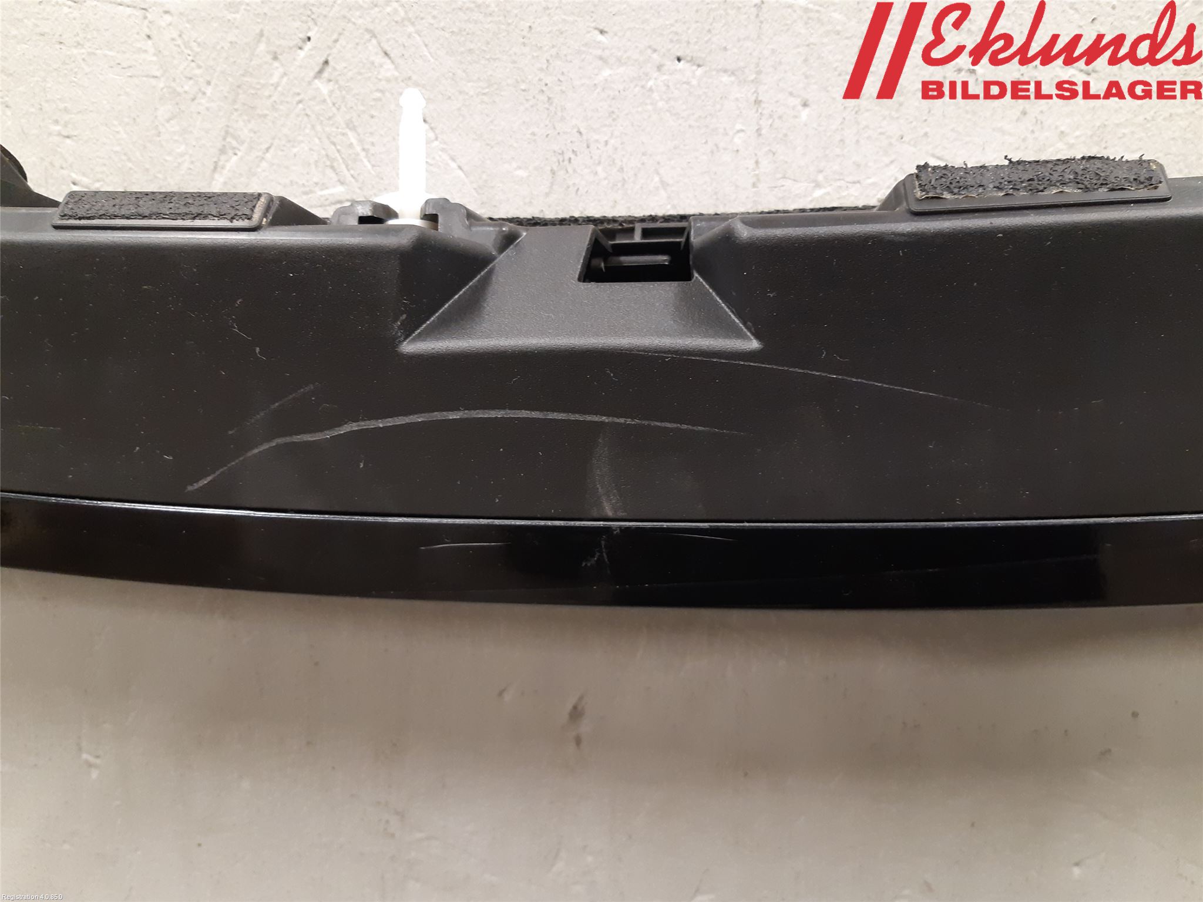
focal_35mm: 26
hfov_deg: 67.3
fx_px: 904
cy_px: 451
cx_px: 602
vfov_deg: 53.1
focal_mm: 3.93
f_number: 1.7
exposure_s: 1/33
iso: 250
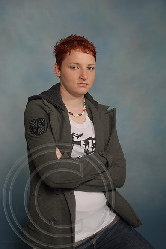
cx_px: 83
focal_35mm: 66
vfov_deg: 30.5
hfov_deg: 20.7
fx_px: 455
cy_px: 124
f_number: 5.6
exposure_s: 1/125
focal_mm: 44
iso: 100
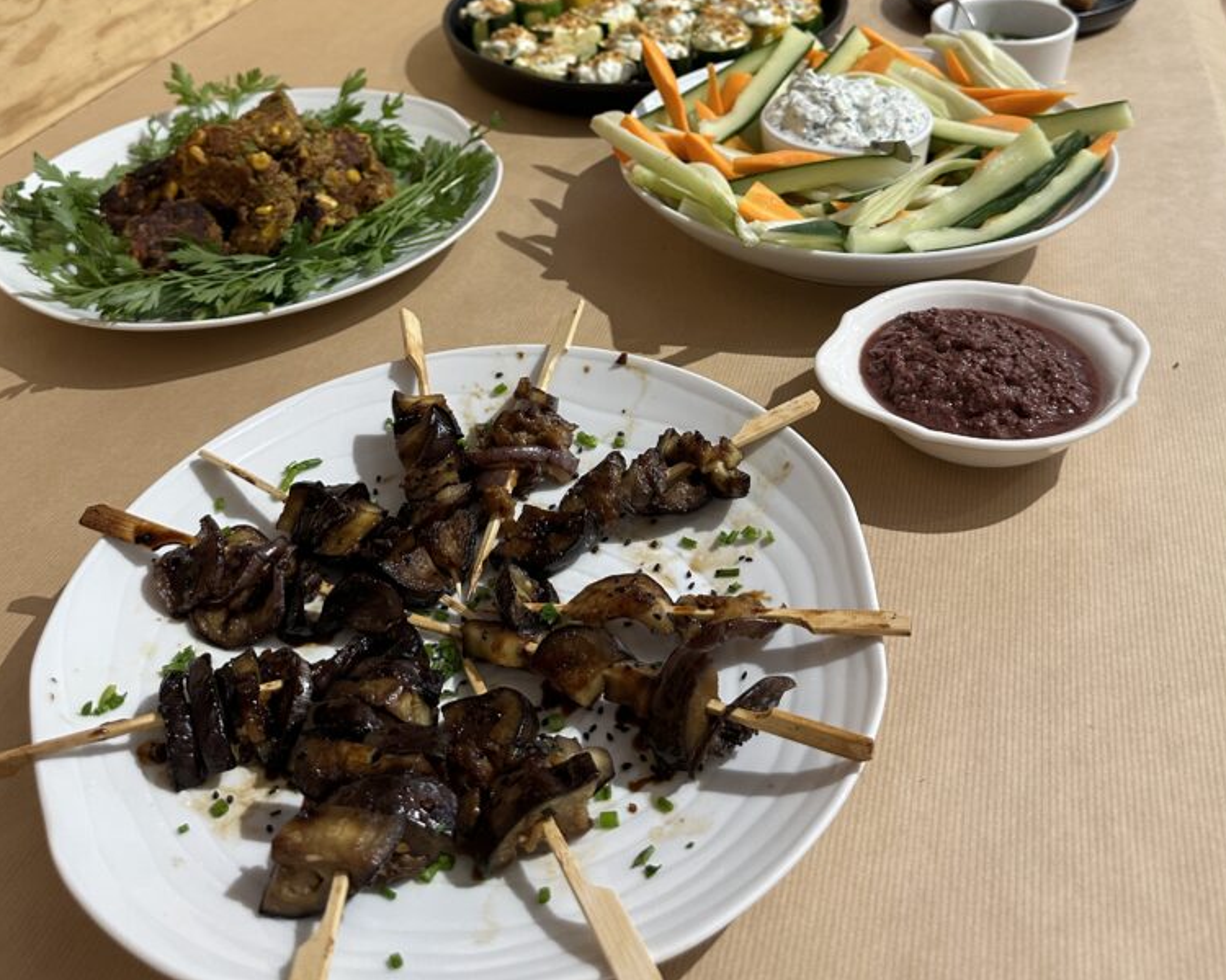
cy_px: 250
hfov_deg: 55.7
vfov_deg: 44.3
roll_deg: +1.6
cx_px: 621
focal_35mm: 32
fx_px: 1161
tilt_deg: -29.7
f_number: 1.78
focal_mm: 6.86
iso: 200
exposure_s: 1/100
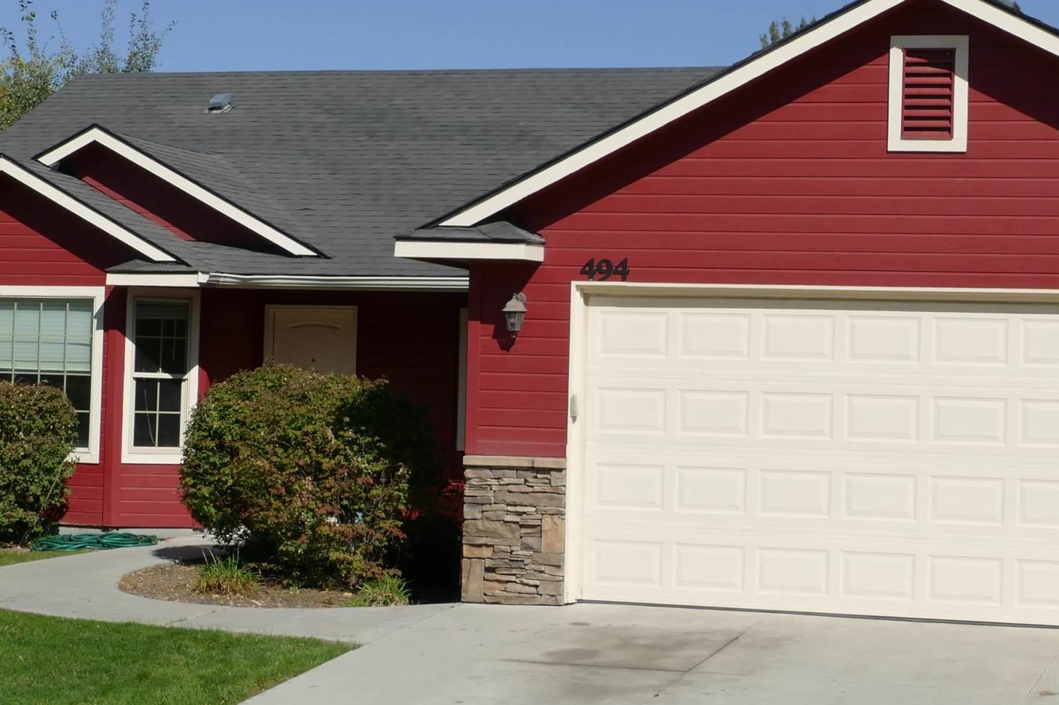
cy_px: 335
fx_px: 2559
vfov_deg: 15.7
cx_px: 512
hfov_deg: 23.4
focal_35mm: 87
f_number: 3.2
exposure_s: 1/3200
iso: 125
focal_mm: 15.02
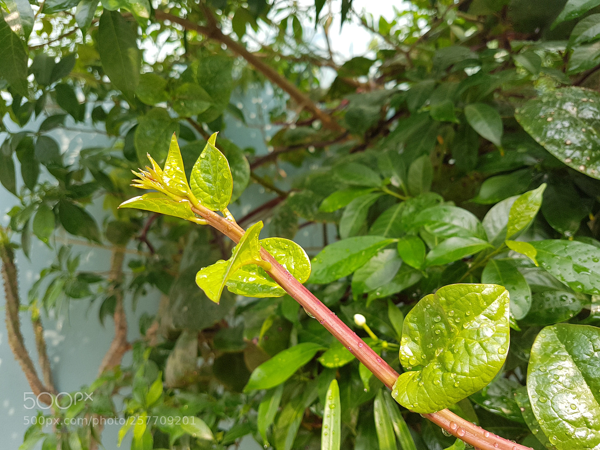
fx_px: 451
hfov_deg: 67.3
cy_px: 225
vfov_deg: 53.1
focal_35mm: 26
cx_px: 300
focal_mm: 4.2
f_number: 1.7
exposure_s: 1/228
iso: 40
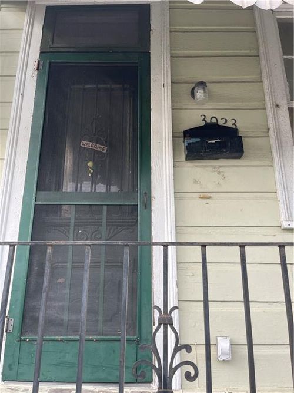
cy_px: 196
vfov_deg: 69.4
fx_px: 283
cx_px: 147
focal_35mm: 25
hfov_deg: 54.9
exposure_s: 1/556
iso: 32
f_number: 1.6
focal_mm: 5.1
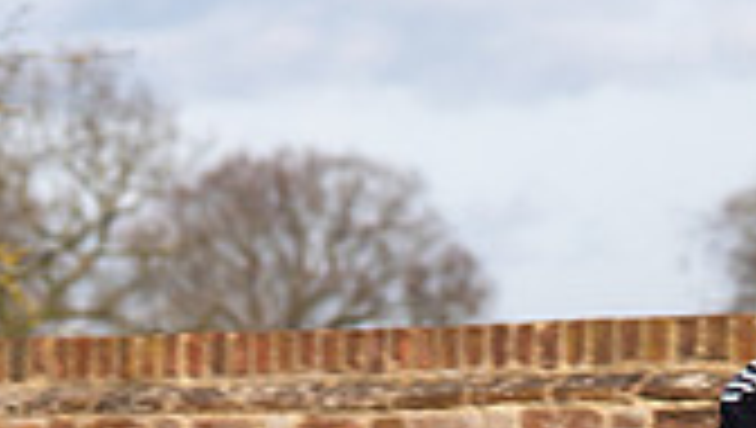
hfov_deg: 5.3
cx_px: 1335
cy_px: 503
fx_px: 8069
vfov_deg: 3.0
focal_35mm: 402
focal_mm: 70
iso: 100
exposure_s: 1/800
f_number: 4
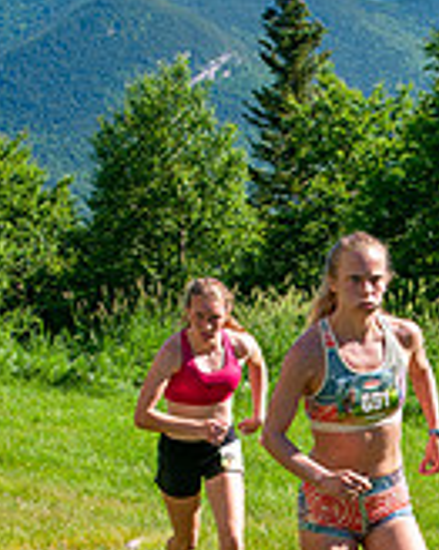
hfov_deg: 11.7
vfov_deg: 14.5
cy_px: 553
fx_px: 2130
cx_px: 437
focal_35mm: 131
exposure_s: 1/400
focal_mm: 34
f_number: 8
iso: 200
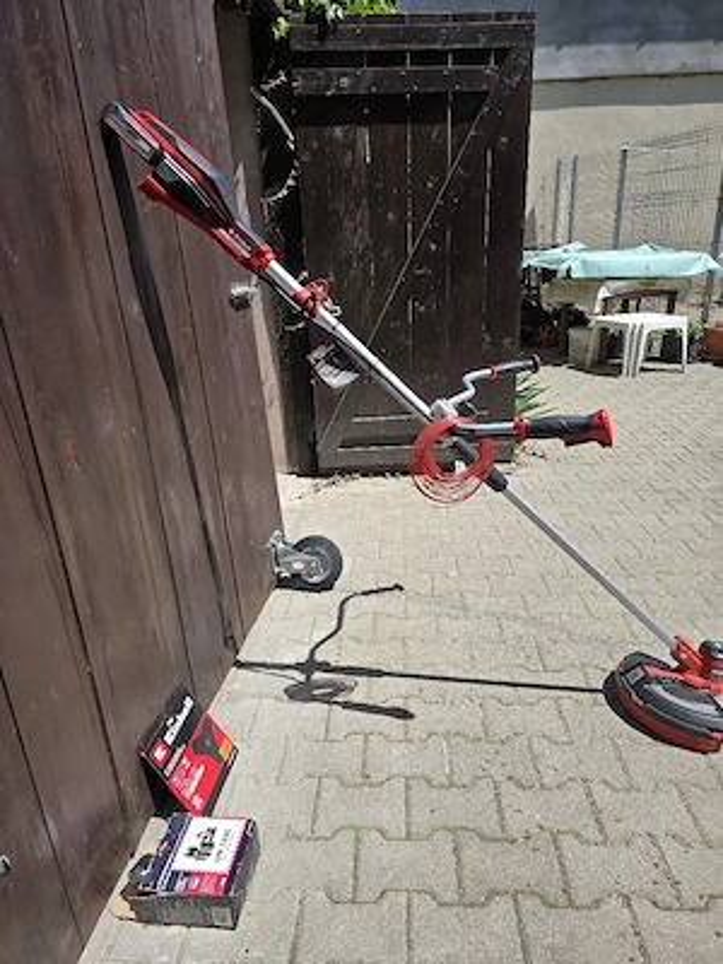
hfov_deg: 58.9
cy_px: 482
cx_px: 362
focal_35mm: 23
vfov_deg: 73.9
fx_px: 641
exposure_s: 1/714
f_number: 1.7
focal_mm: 6.3
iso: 12
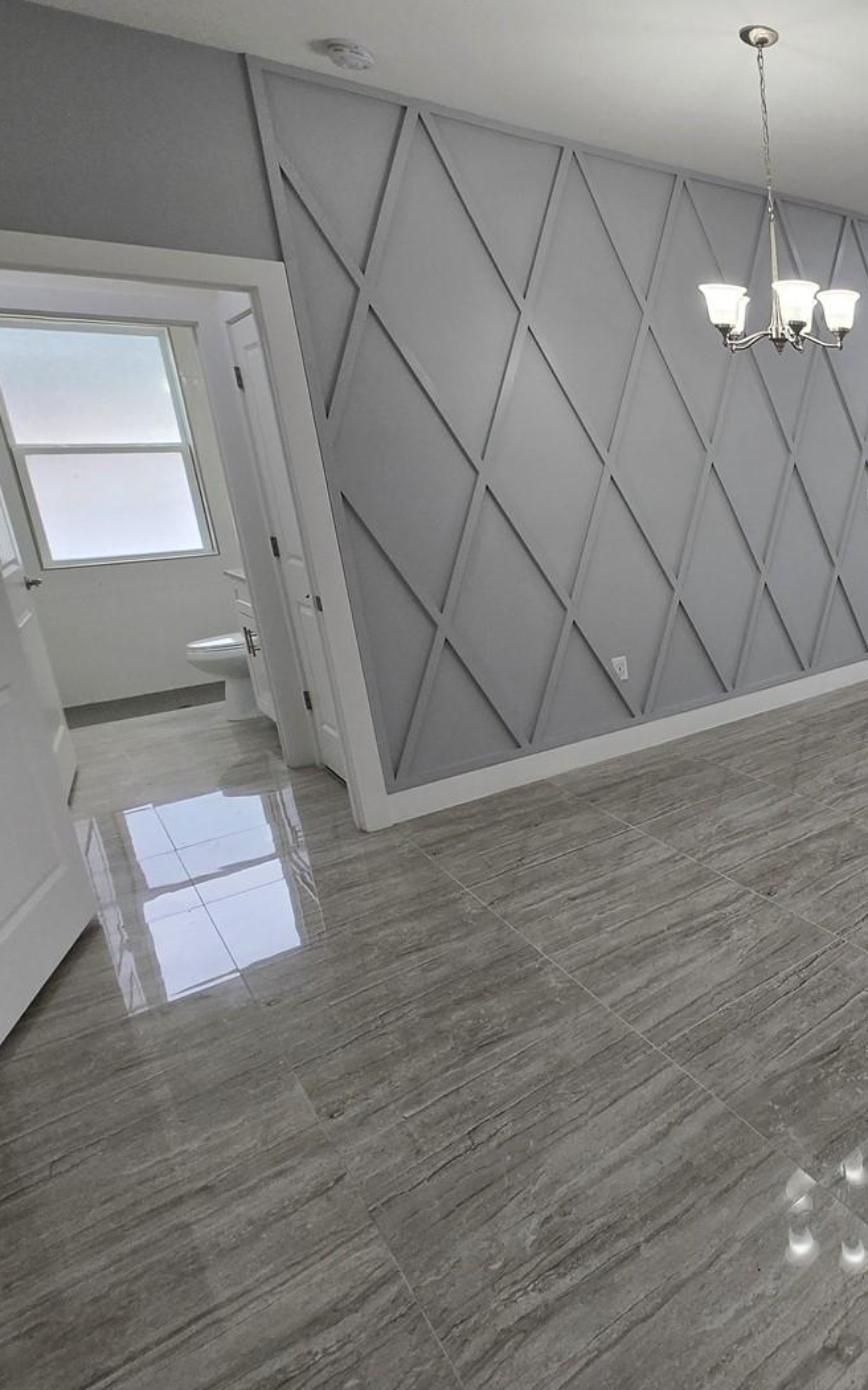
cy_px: 658
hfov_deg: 44.7
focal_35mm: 21
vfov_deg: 82.2
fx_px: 795
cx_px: 938
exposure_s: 1/60
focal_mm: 1.7
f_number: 2.2
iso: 50
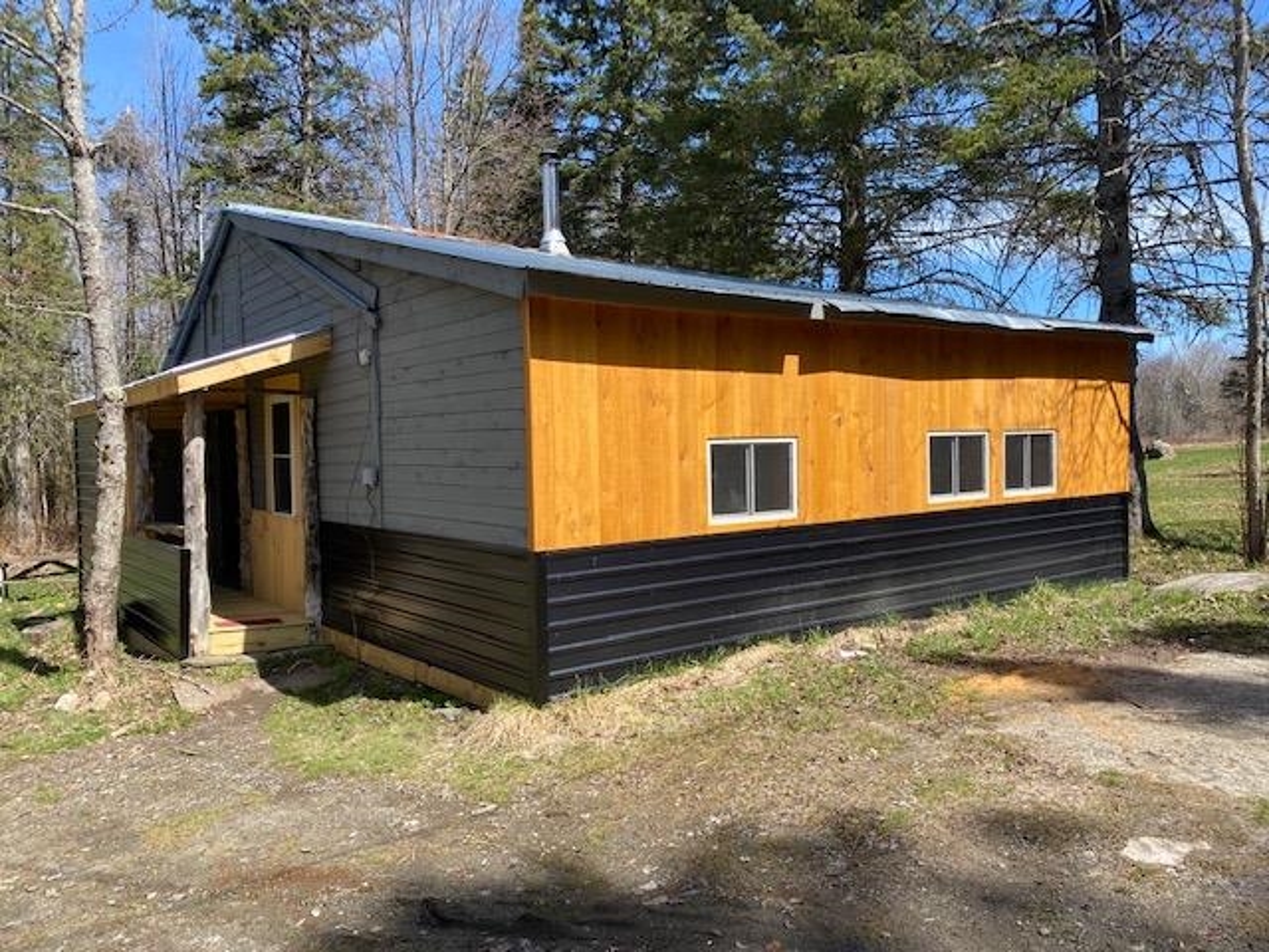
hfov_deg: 67.3
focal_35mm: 26
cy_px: 476
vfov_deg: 53.1
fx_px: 953
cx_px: 634
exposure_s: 1/1412
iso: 32
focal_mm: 4.25
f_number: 1.8
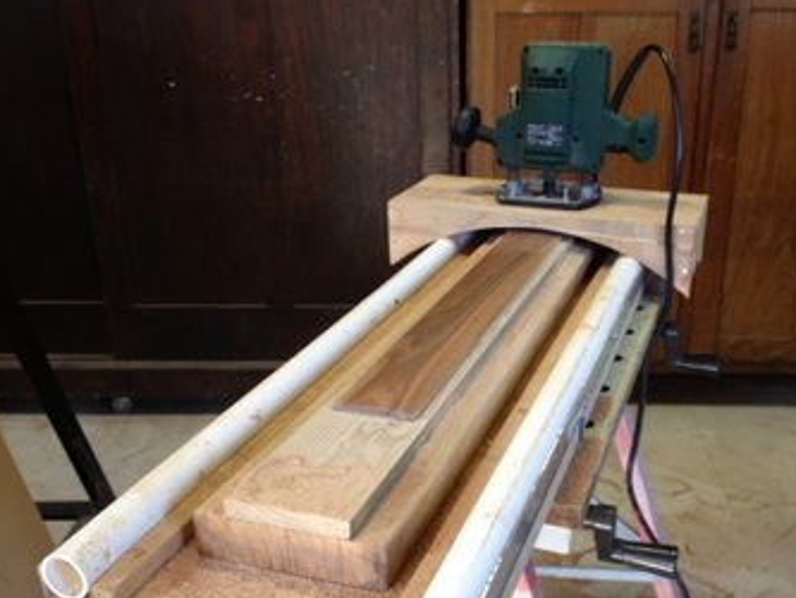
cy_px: 328
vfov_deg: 34.3
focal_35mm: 42
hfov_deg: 44.6
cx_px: 466
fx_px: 966
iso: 64
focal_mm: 4.28
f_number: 2.4
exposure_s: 1/20
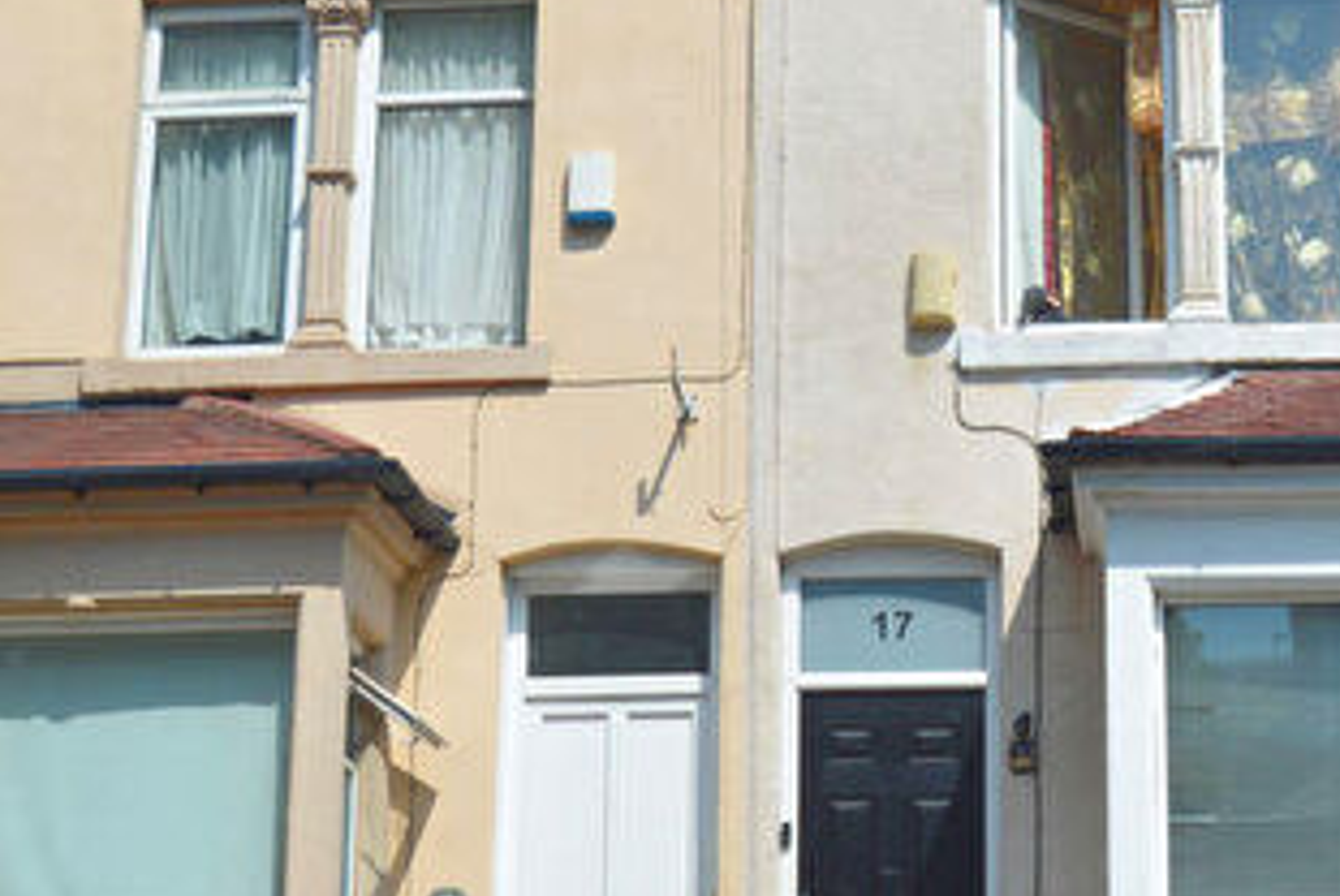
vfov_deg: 16.8
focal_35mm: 81
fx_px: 3018
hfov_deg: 24.5
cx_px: 1125
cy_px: 605
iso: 100
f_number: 8
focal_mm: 24
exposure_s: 1/250
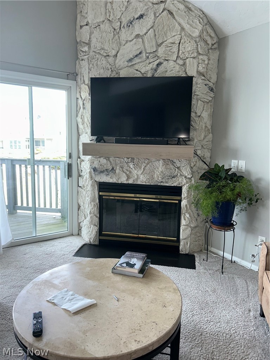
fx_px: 270
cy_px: 180
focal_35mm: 26
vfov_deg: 67.3
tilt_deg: -9.1
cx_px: 135
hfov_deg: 53.1
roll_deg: -1.2
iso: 40
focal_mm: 5.7
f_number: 1.5
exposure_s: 1/121
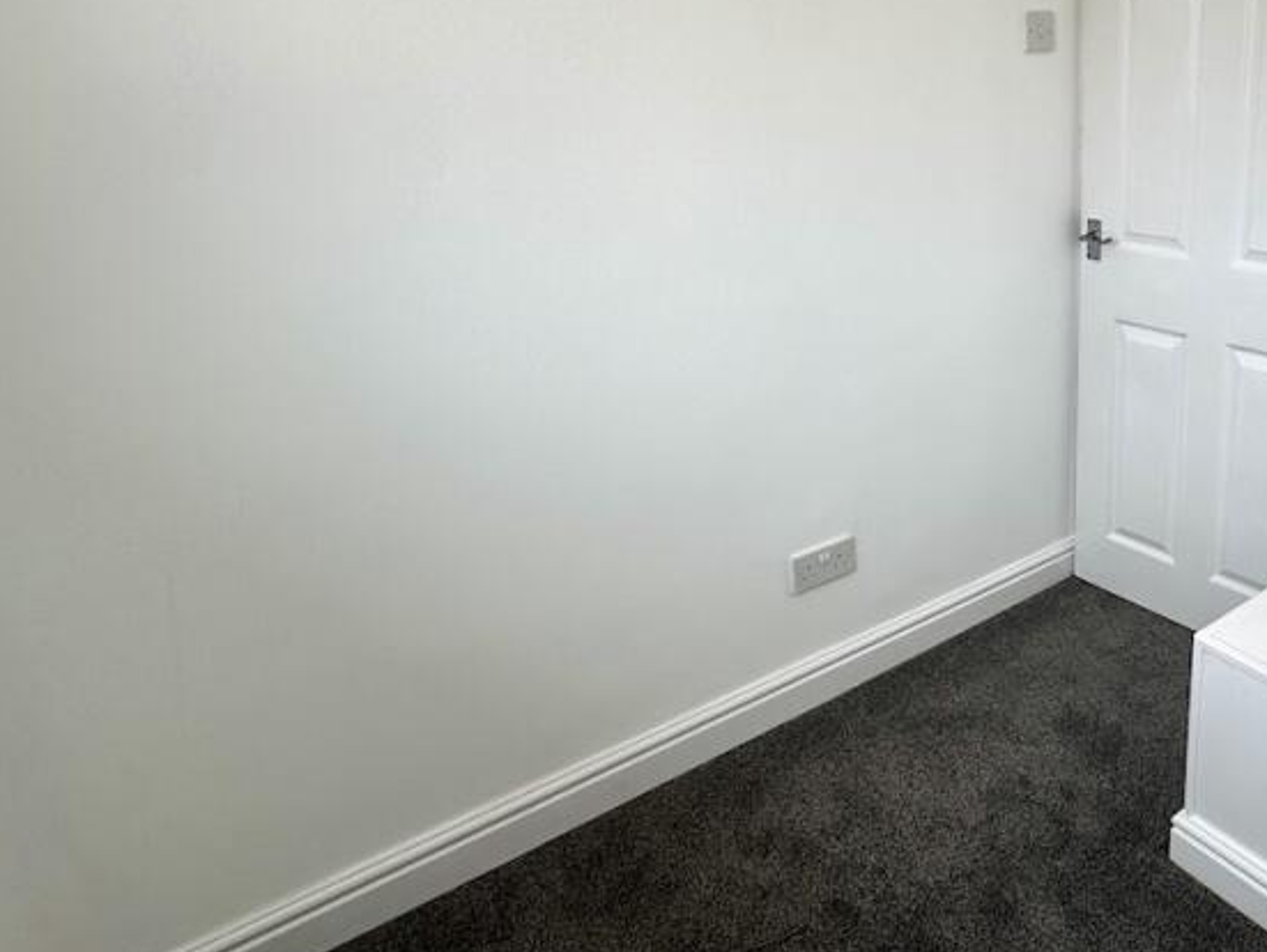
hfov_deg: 60.3
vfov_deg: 52.5
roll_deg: -0.5
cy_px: 352
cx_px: 1060
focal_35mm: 26
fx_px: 952
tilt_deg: -17.6
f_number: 2.2
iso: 40
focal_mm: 2.22
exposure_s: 1/197
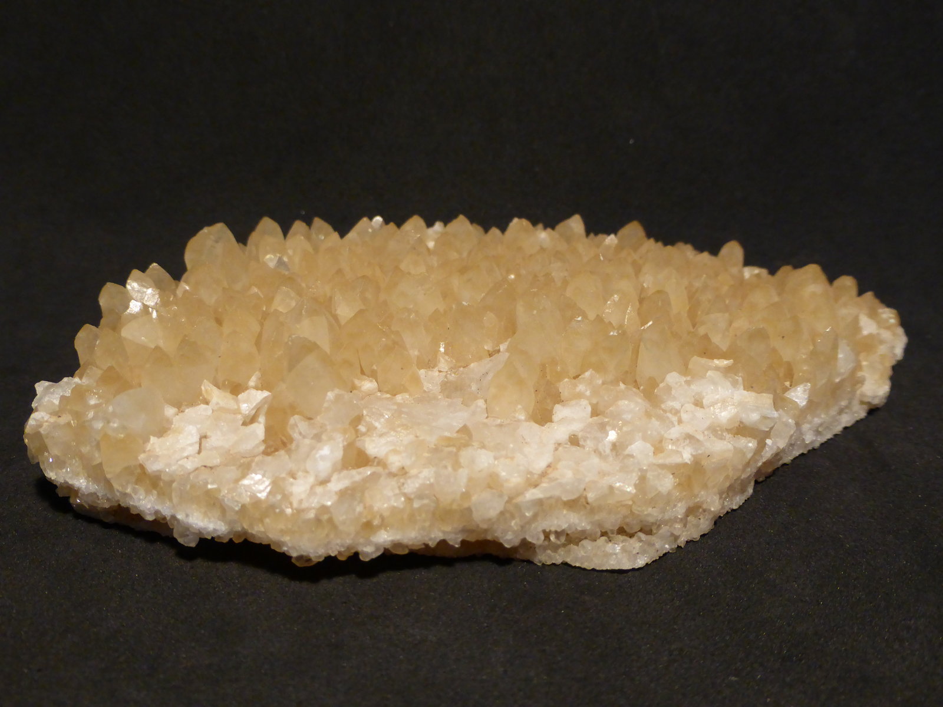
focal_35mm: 31
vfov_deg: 45.4
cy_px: 354
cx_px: 472
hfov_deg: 58.4
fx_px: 844
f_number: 3.6
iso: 400
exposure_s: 1/50
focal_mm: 5.4
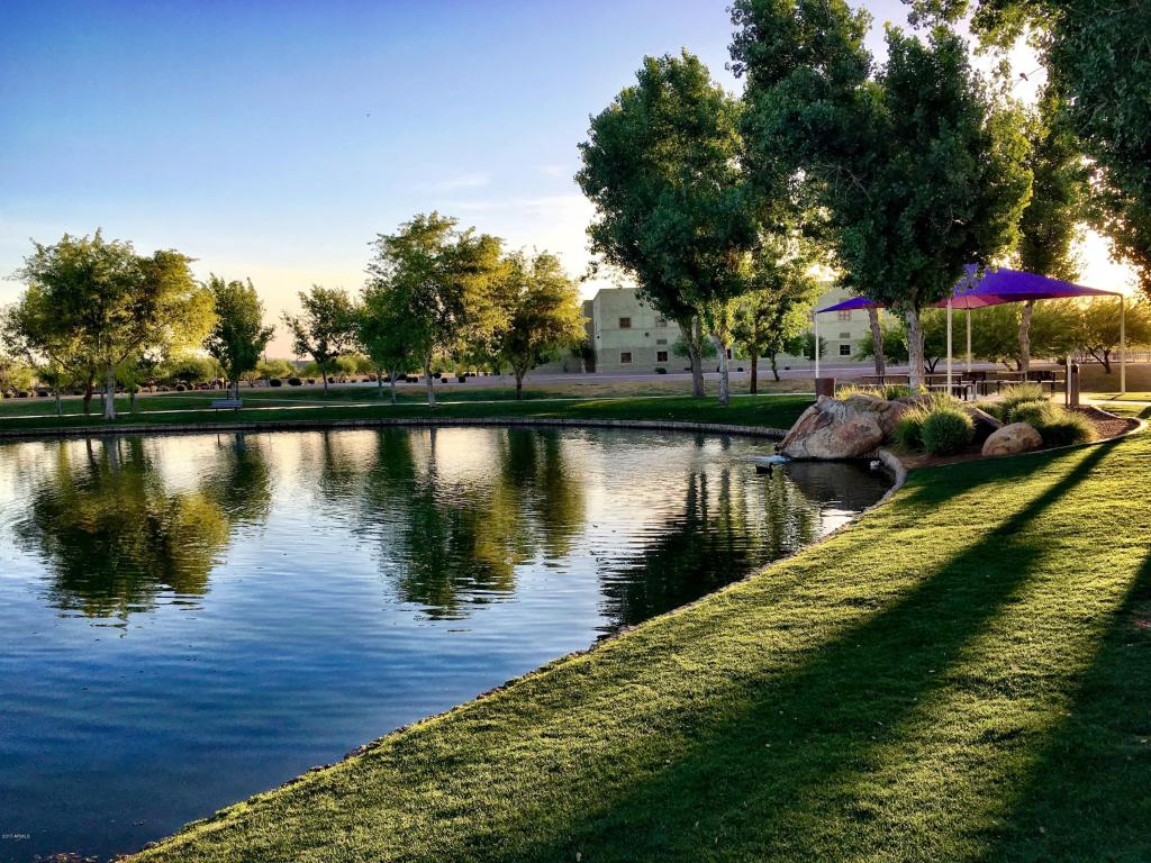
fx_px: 964
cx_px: 576
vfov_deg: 48.2
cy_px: 432
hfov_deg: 61.7
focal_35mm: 29
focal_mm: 4.15
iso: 25
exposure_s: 1/523
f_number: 2.2
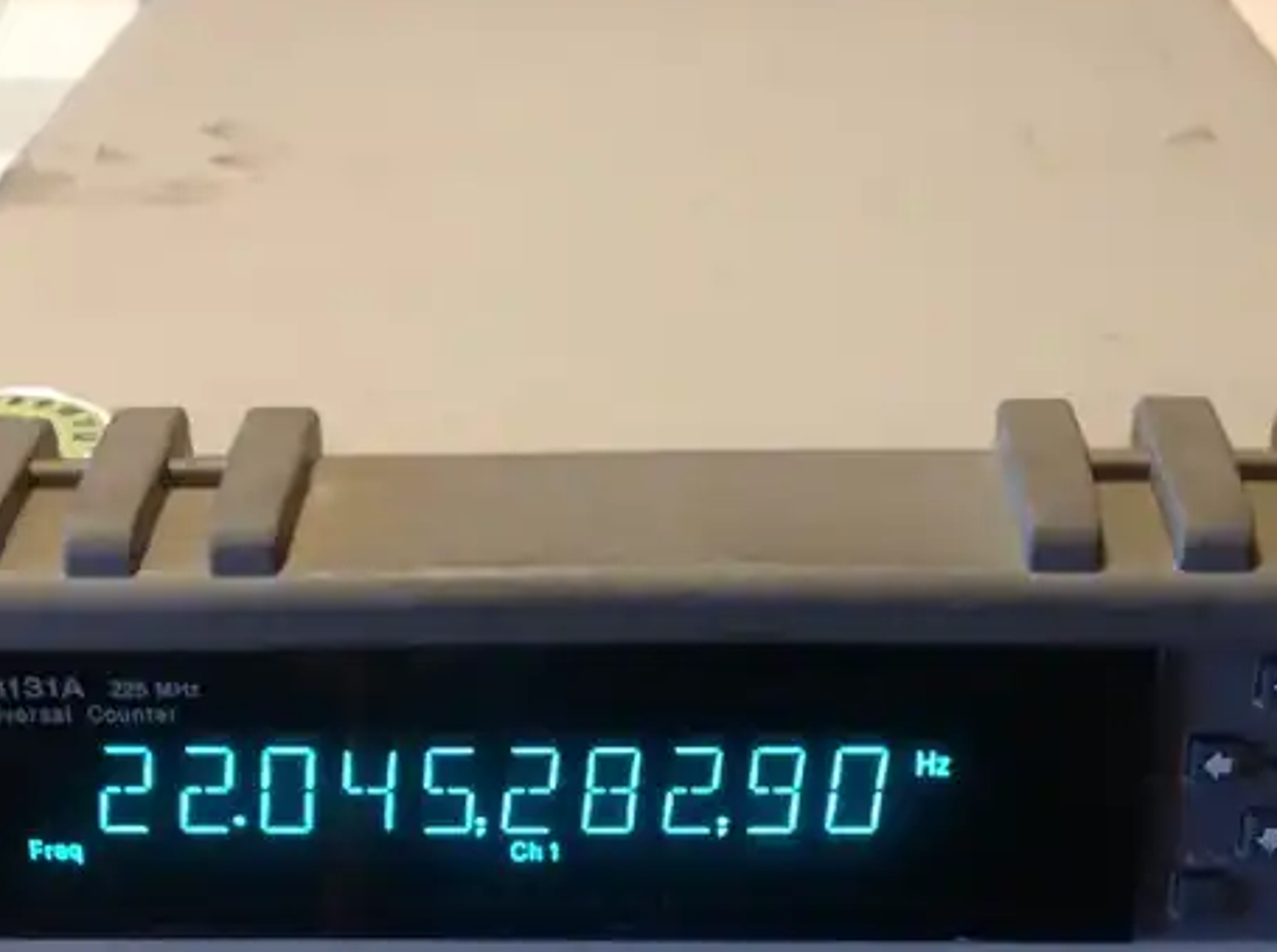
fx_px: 2834
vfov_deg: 18.8
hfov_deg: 25.4
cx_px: 578
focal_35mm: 77
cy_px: 820
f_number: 2.4
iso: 160
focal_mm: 4.28
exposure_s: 1/15
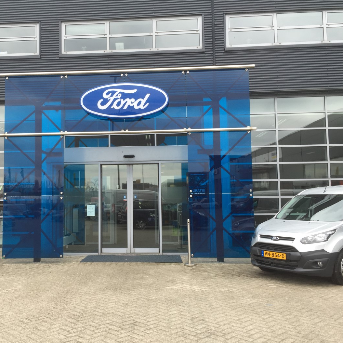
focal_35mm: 35
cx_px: 134
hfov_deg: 46.9
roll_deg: +0.6
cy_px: 171
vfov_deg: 47.2
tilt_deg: +5.2
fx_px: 392
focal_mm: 4.15
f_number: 2.2
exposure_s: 1/190
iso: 32
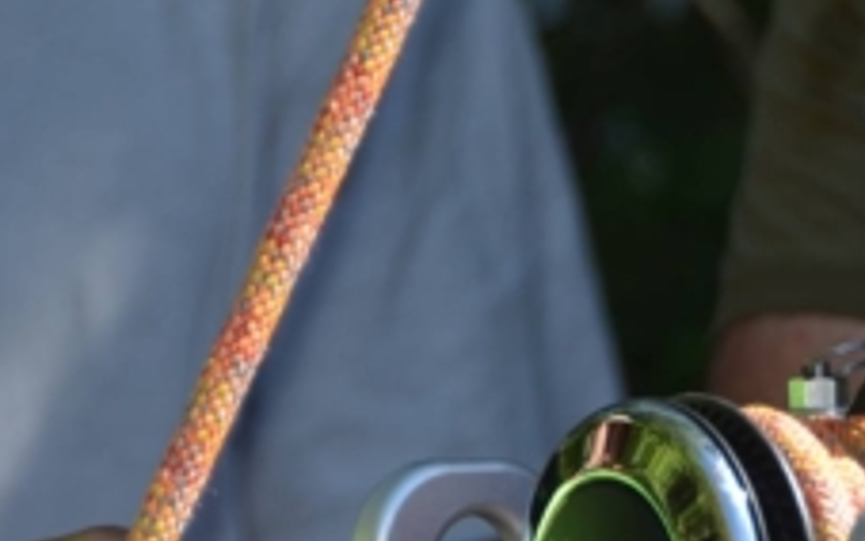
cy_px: 501
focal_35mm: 947
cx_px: 905
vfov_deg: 1.4
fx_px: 22330
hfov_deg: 2.2
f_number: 5.6
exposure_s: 1/250
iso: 100
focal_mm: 200
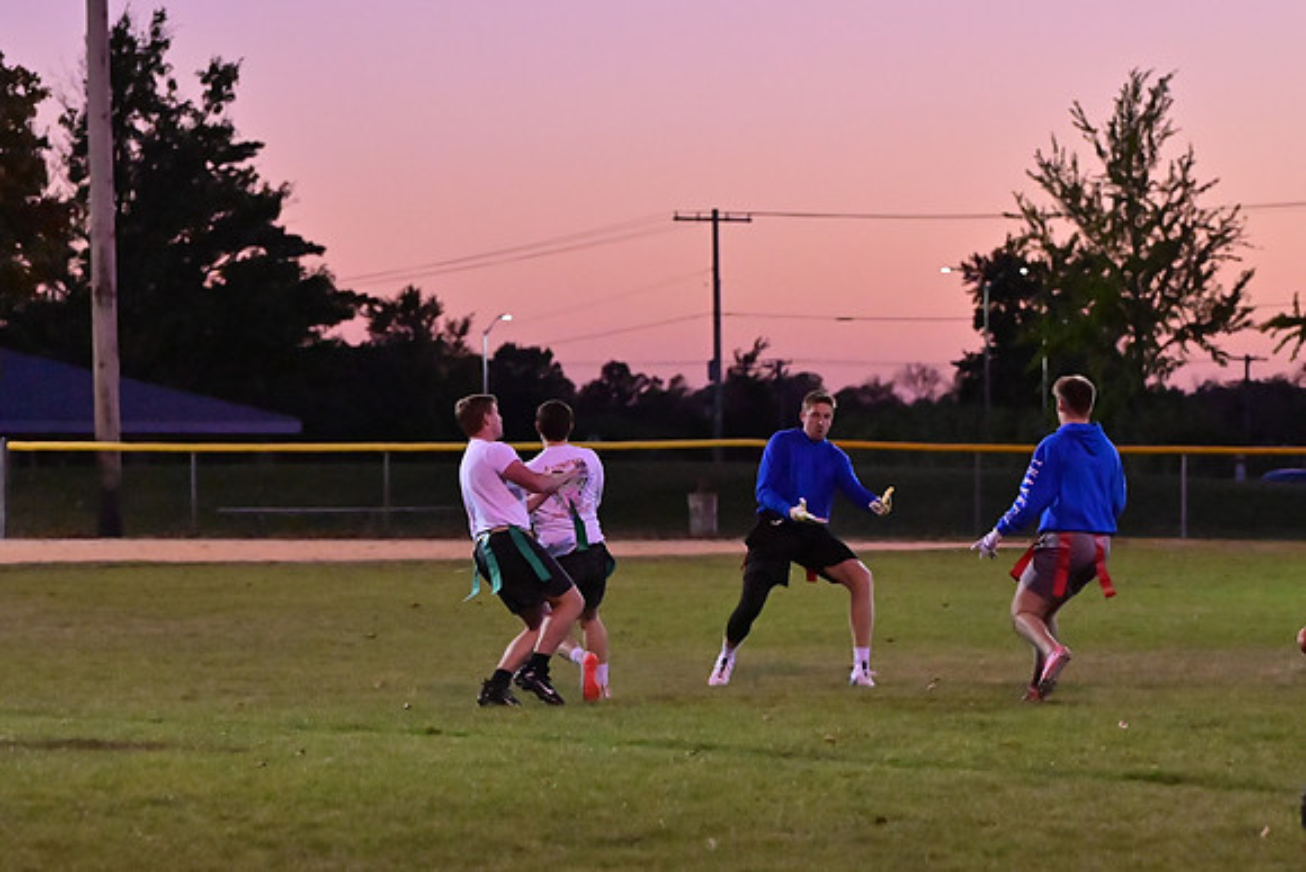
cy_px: 436
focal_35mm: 157
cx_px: 653
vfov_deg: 8.7
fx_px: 5697
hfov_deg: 13.1
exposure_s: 1/1000
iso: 6400
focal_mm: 105
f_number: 4
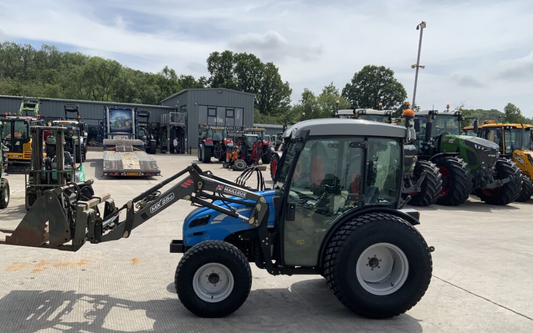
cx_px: 263
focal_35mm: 32
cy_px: 200
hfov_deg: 59.7
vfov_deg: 39.3
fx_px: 465
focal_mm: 3
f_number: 1.8
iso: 20
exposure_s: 1/2667
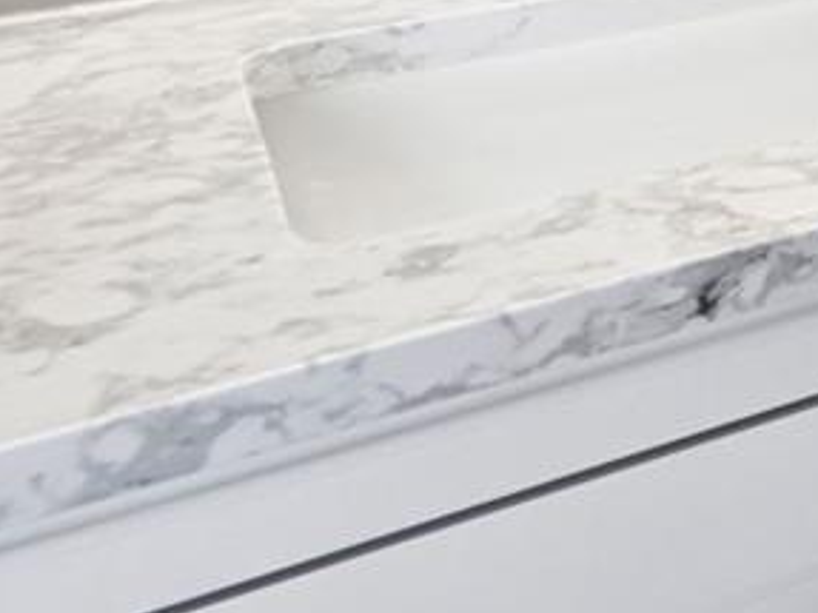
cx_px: 2226
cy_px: -553
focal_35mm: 75
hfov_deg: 13.0
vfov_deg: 16.0
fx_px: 1772
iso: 400
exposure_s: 1/2.5
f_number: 11
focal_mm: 14
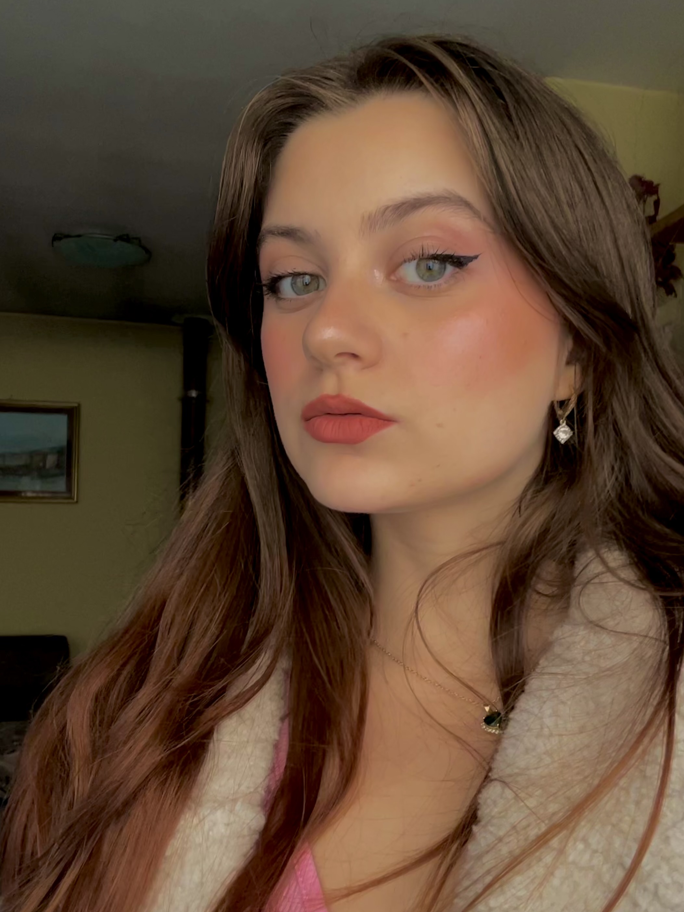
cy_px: 482
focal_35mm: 33
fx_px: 869
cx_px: 355
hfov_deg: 42.9
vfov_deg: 55.3
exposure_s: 1/60
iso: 100
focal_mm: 2.69
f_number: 1.9
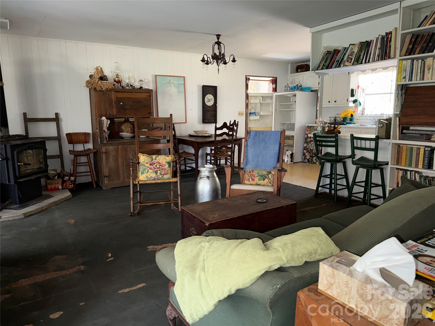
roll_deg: +0.7
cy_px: 163
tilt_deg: -7.3
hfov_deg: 71.6
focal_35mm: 24
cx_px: 218
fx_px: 302
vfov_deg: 56.8
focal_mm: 6.76
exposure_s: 1/17
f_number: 1.78
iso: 100
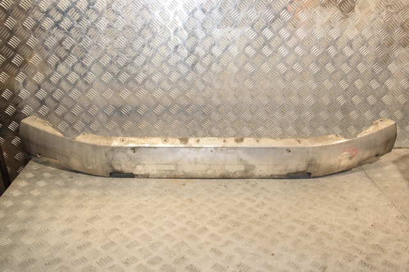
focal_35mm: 36
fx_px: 409
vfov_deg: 36.8
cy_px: 136
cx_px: 204
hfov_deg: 53.2
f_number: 7.1
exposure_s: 1/200
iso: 800
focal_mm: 24
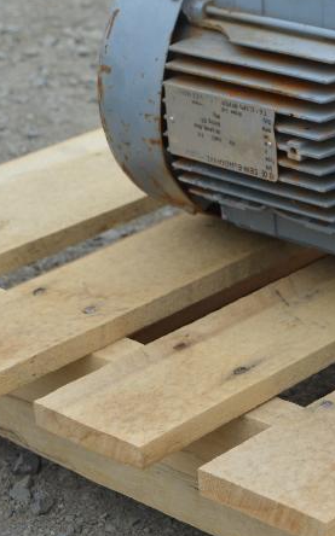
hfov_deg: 10.7
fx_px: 1711
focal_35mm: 117
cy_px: 196
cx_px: 536
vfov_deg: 17.8
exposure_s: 1/200
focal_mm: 34
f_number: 7.1
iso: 100
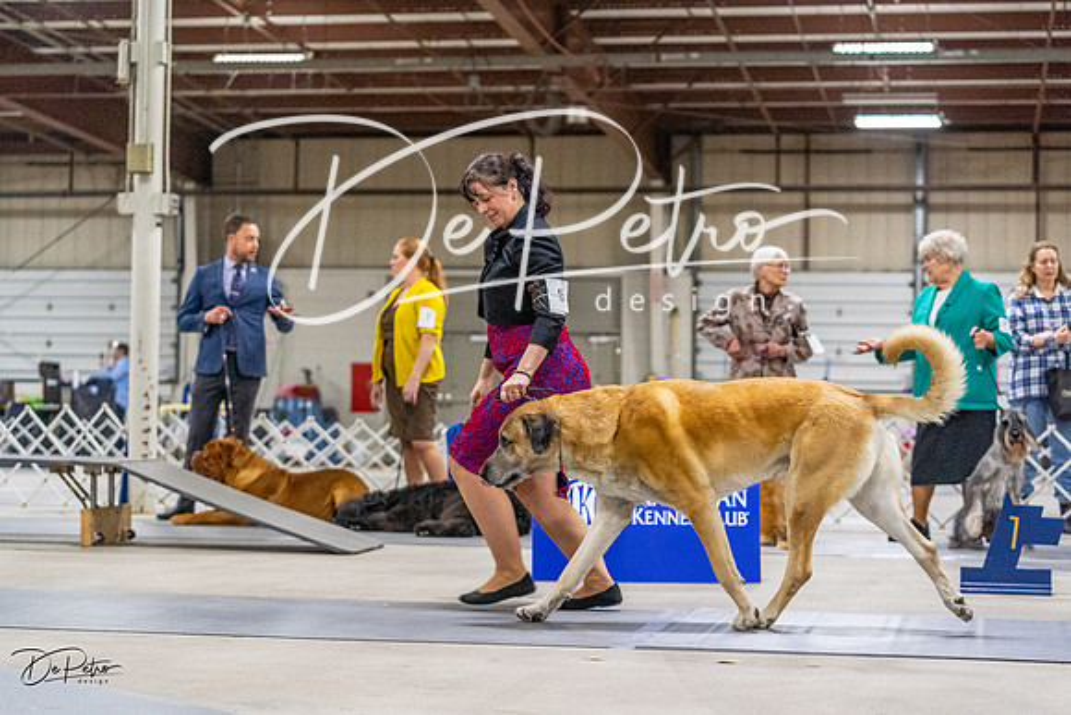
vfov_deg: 19.5
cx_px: 536
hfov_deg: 28.8
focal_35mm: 70
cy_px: 358
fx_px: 2083
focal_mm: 70
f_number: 3.2
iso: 6400
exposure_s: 1/320
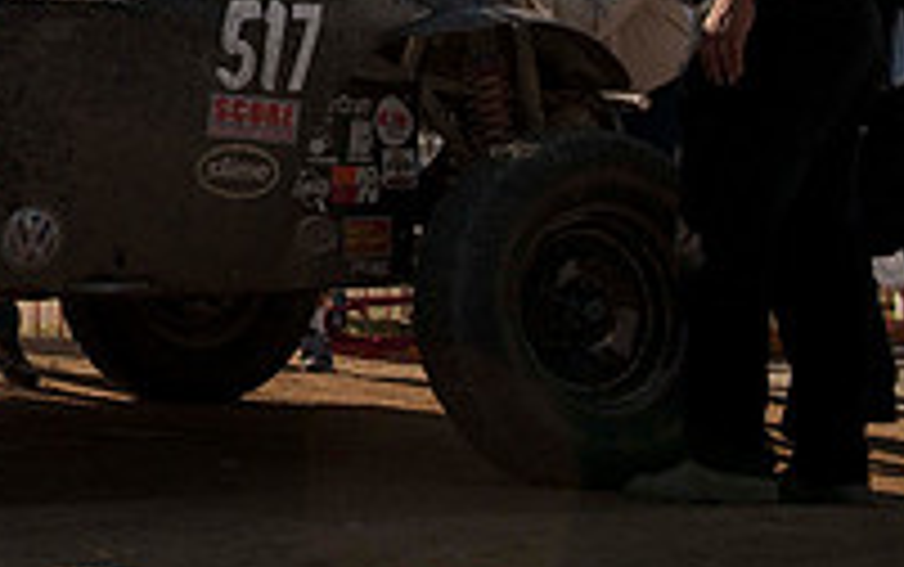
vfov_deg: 13.6
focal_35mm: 94
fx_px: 2318
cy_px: -83
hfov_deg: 20.5
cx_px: -202
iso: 400
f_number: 14
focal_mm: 32
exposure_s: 1/800
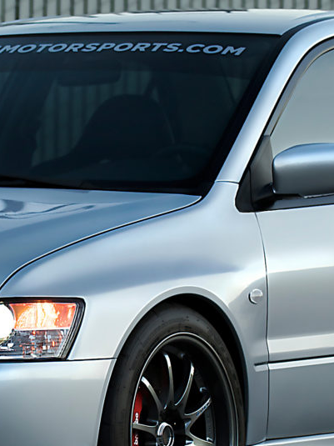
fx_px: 4350
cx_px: 102
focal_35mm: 338
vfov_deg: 5.9
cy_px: 305
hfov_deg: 4.4
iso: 250
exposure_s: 1/60
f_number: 4
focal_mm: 98
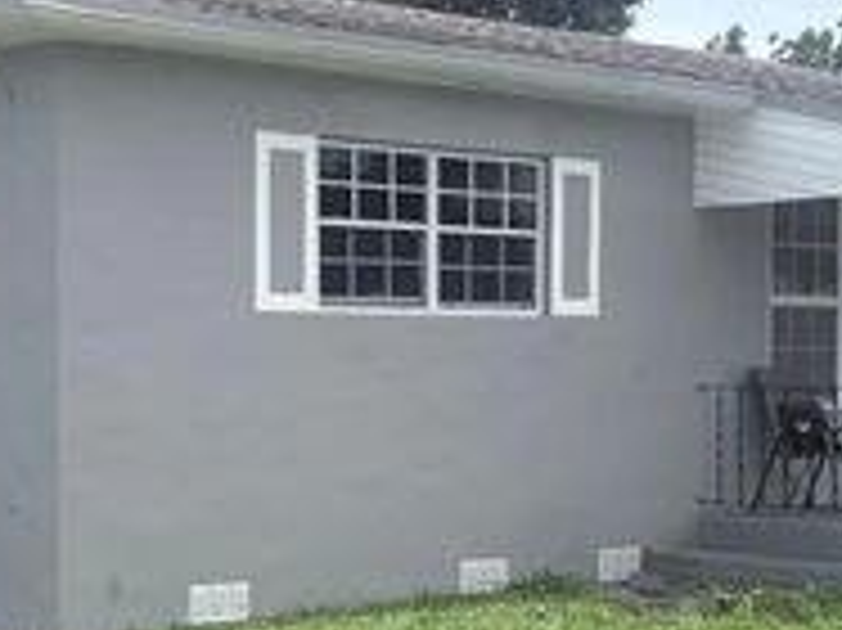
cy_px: 392
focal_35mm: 89
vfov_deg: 16.6
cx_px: 441
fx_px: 2163
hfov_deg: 22.0
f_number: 1.6
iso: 64
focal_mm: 5.96
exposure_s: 1/4608
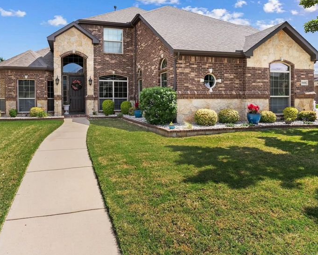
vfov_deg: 58.4
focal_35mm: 24
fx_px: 226
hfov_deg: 69.7
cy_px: 106
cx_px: 131
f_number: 8
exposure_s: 1/60
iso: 100
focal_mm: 17
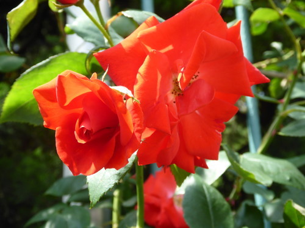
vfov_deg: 22.6
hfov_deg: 29.8
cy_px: 114
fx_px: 573
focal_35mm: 65
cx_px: 152
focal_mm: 11.7
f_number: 4.4
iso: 100
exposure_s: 1/125
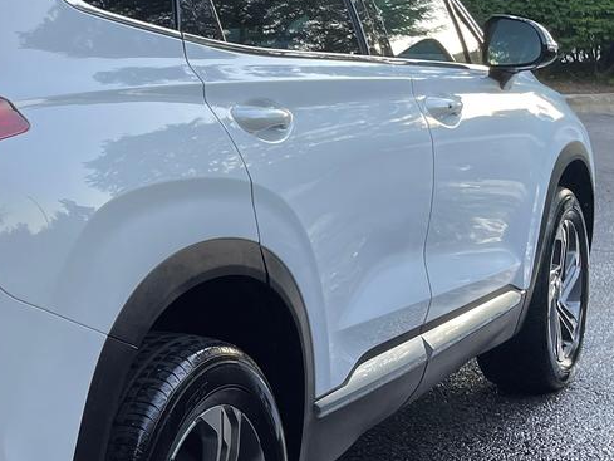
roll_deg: +3.3
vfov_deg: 21.6
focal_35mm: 68
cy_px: 202
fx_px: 1206
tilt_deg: -7.8
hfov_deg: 25.7
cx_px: -113
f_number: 1.6
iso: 80
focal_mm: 4.2
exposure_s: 1/82
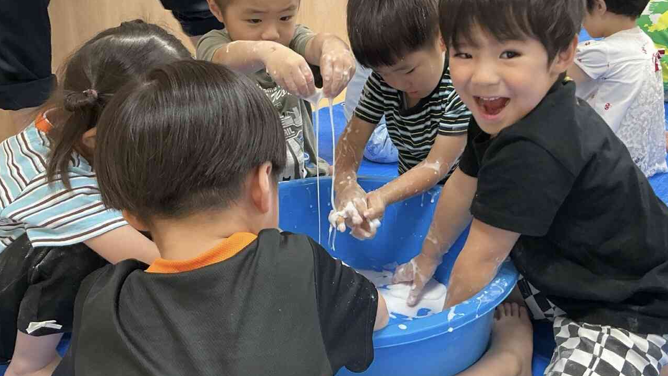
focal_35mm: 42
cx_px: 407
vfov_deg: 28.1
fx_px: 744
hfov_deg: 48.0
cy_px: 123
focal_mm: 3
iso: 64
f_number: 1.8
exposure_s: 1/60
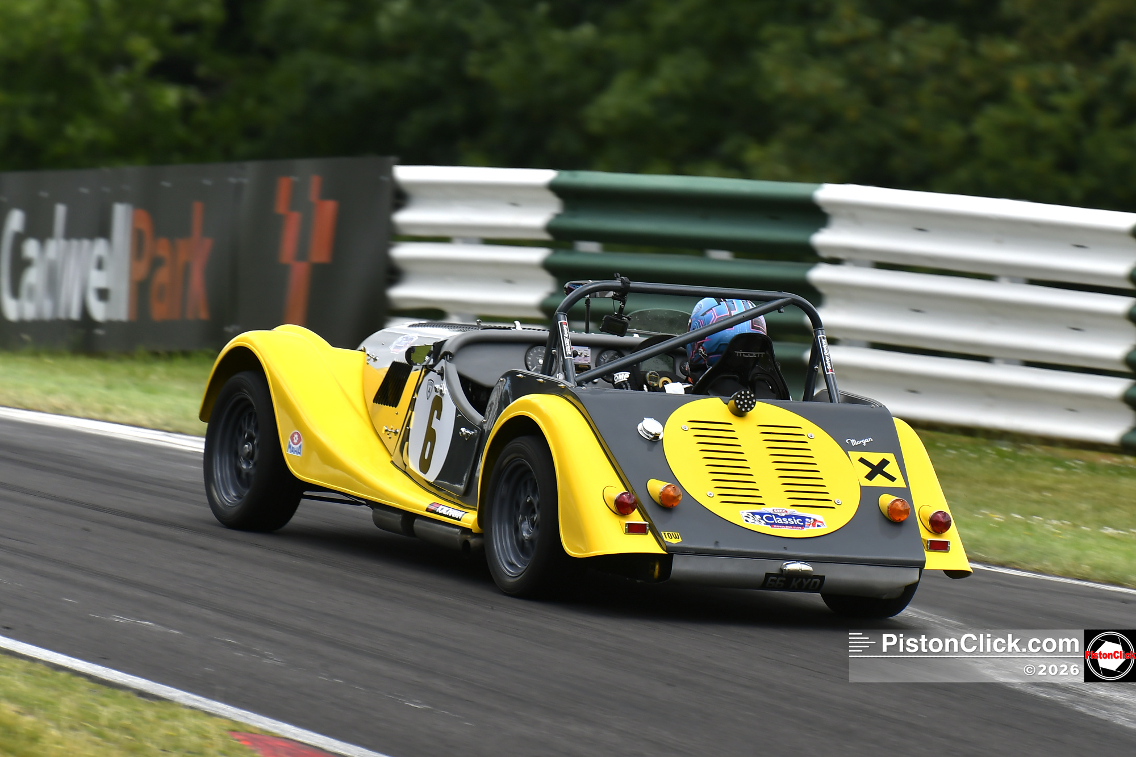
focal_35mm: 420
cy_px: 378
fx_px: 13251
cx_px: 568
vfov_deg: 3.3
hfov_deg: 4.9
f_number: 4
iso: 100
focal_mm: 280
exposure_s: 1/320
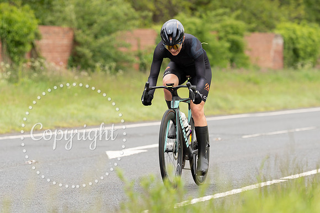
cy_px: 50
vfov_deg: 6.0
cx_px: 190
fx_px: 2038
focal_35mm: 229
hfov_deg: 9.0
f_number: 3.5
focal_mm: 150
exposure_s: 1/1000
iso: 400
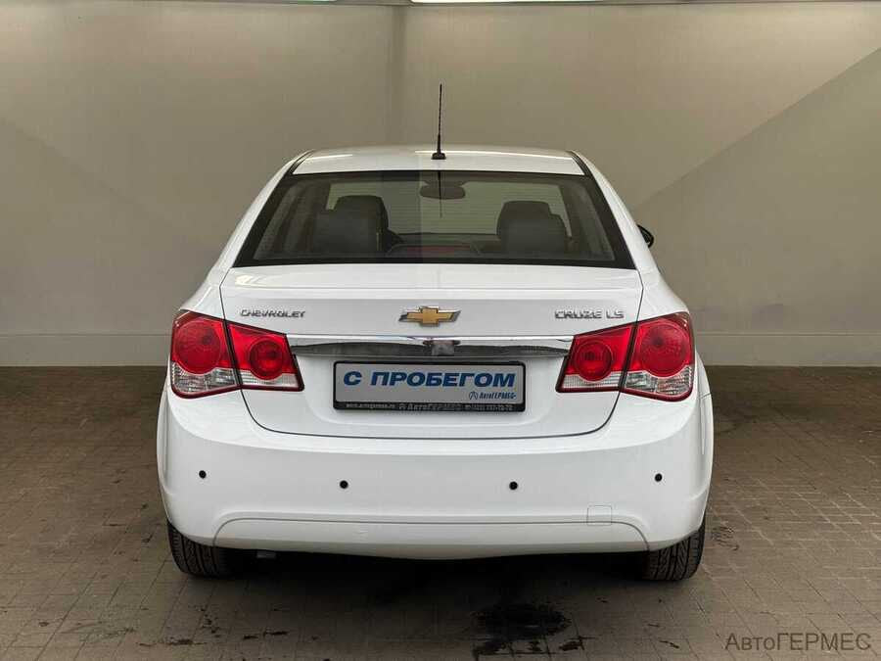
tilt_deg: -9.0
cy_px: 330
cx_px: 440
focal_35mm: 48
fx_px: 1222
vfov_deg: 30.3
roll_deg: -1.0
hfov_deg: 39.7
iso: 64
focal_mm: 6.76
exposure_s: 1/593
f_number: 1.78
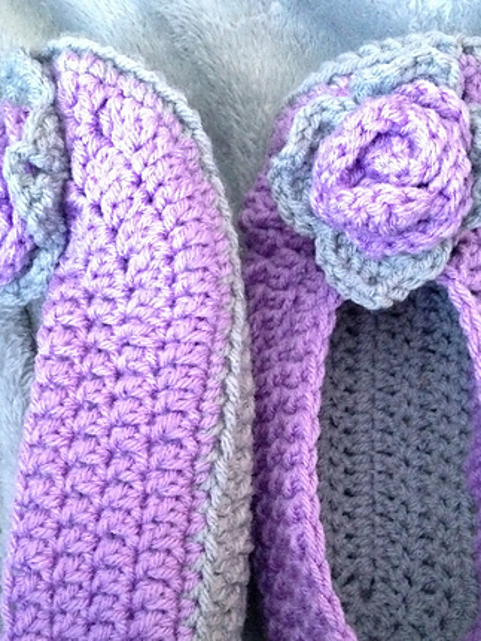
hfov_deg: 29.7
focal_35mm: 49
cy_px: 385
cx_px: 249
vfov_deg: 38.8
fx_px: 908
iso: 800
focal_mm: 4.12
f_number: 2.4
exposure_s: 1/15
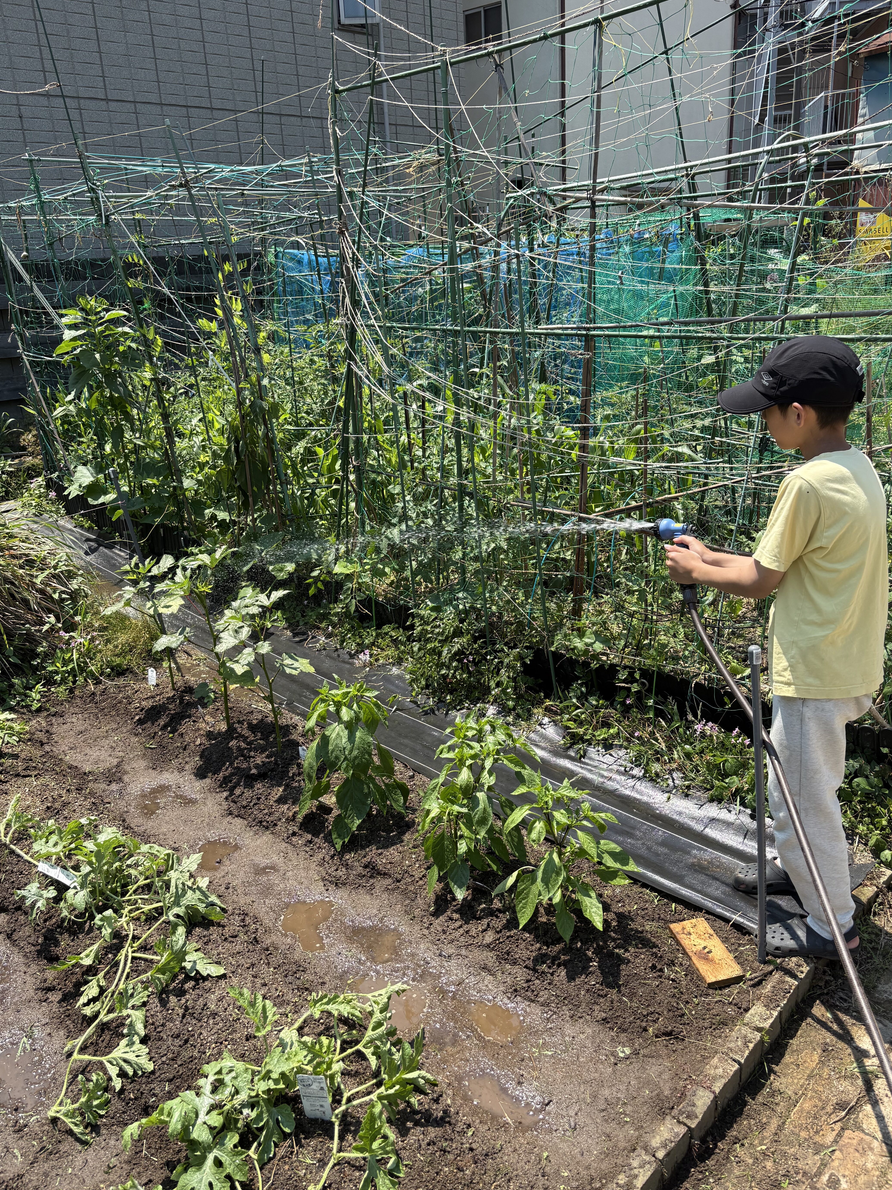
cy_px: 598
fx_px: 928
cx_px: 456
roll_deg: +3.3
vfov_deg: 65.3
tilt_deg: -18.6
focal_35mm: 27
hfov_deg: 51.4
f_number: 1.6
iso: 50
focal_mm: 5.96
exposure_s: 1/1451
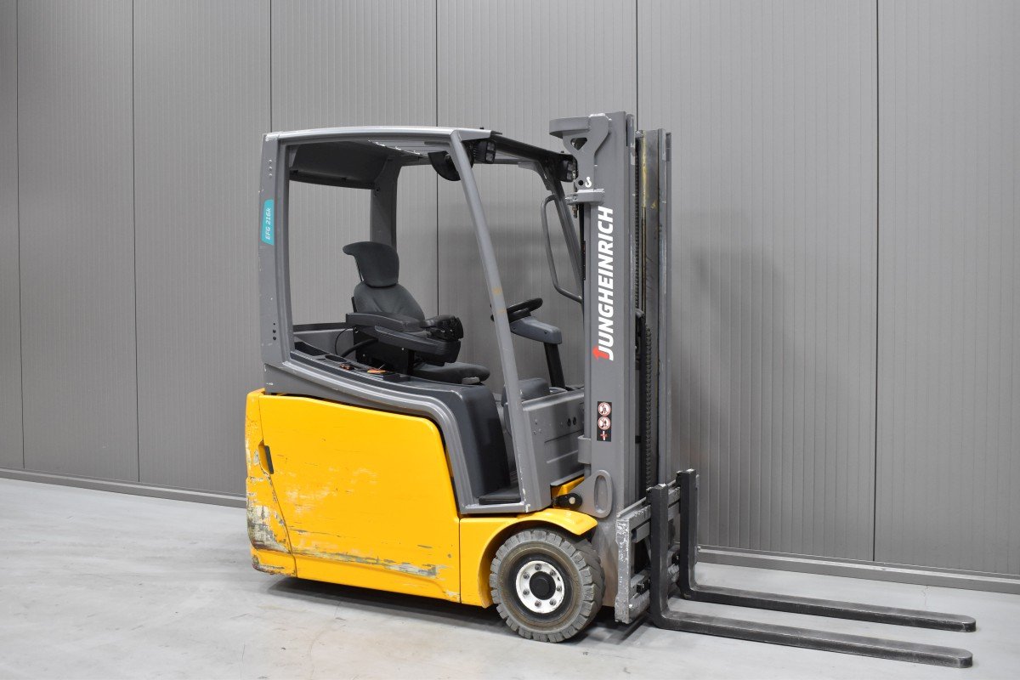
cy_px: 340
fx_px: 1020
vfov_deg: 36.9
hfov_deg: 53.1
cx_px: 510
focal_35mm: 36
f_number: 5.6
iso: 1250
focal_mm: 24
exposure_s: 1/40
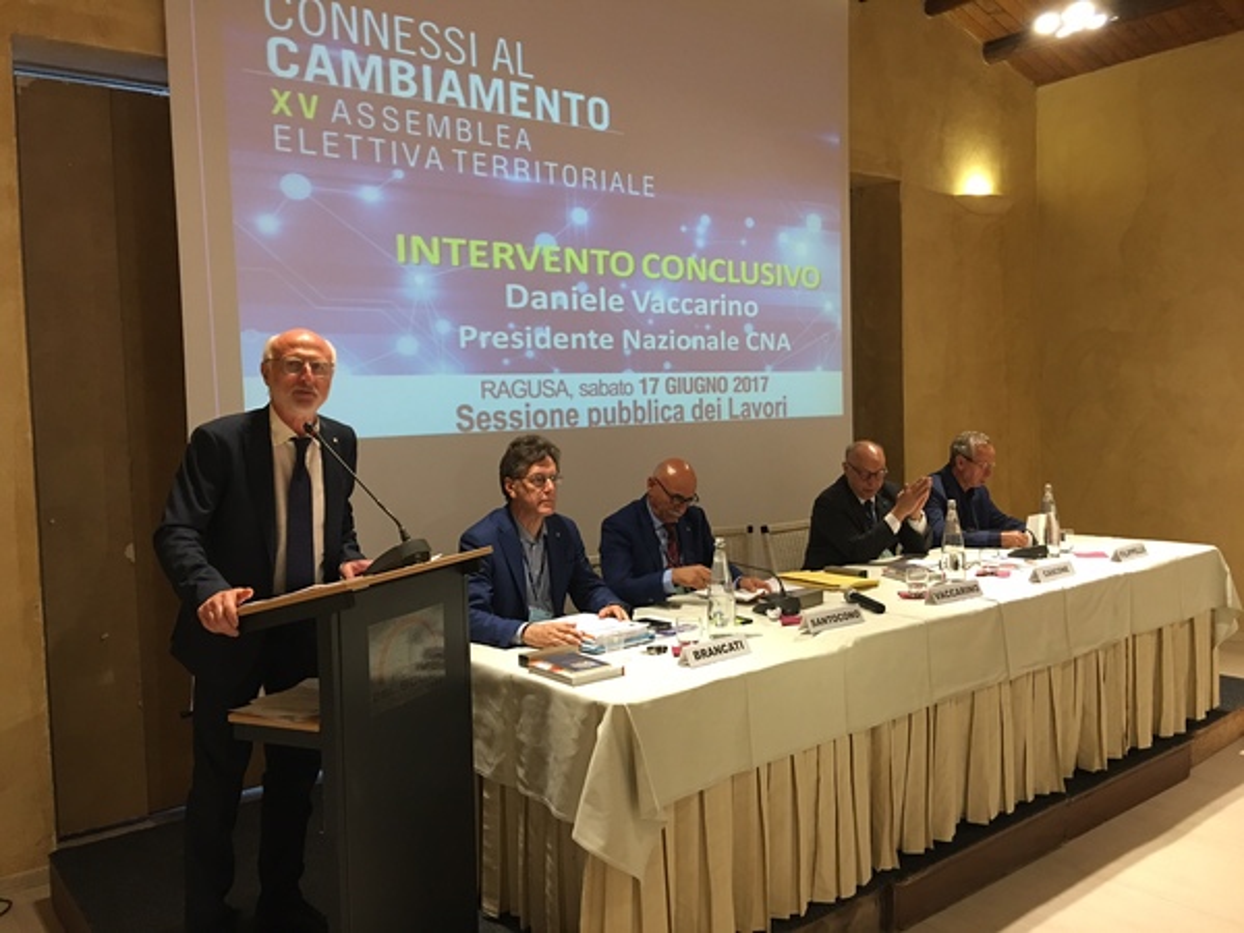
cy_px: 466
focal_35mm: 29
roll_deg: +1.6
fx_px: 1042
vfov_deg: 48.2
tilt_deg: -2.7
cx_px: 622
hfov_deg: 61.7
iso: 100
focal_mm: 4.15
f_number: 2.2
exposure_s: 1/17
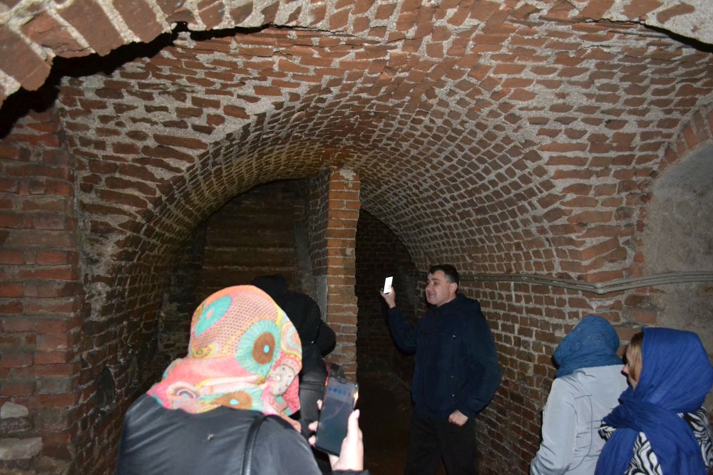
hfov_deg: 67.4
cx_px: 356
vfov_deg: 47.9
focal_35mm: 27
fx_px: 535
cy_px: 238
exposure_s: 1/60
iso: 3200
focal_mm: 18
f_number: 3.5
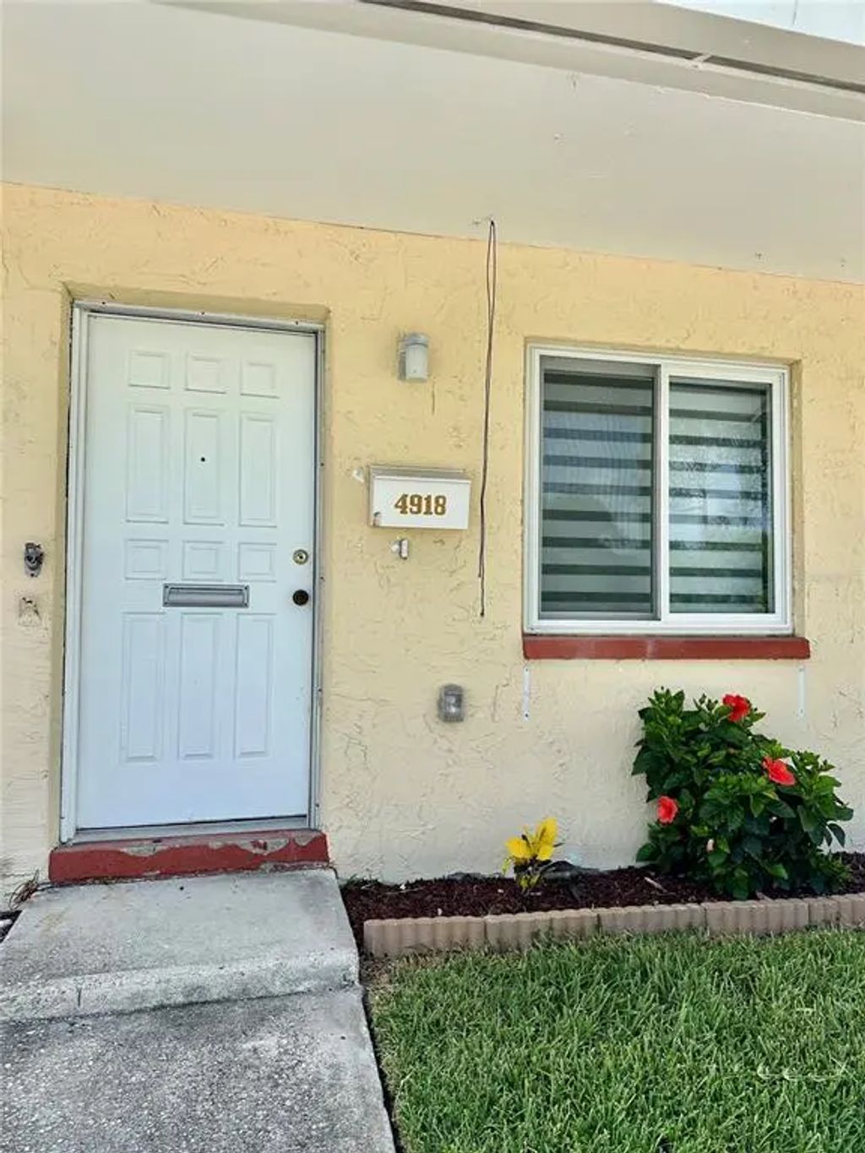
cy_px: 576
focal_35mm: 24
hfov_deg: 56.8
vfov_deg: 71.6
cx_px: 432
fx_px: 800
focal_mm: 6.86
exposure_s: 1/3717
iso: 80
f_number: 1.78
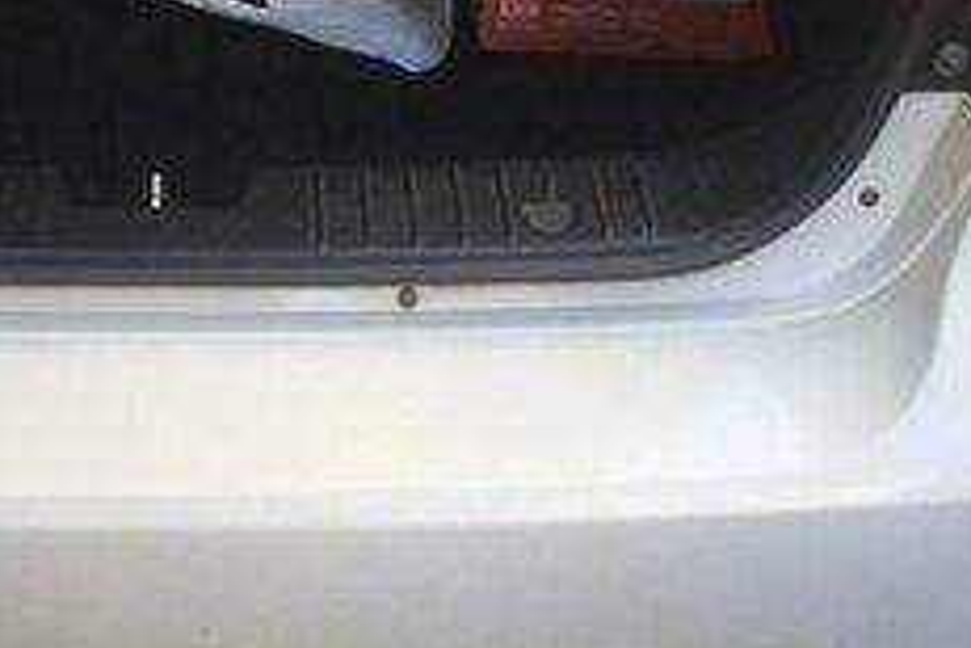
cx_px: 231
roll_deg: -5.0
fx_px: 2319
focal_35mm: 86
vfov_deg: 15.4
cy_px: -116
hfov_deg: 23.4
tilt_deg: -24.8
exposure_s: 1/100
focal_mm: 4.15
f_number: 2.2
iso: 40
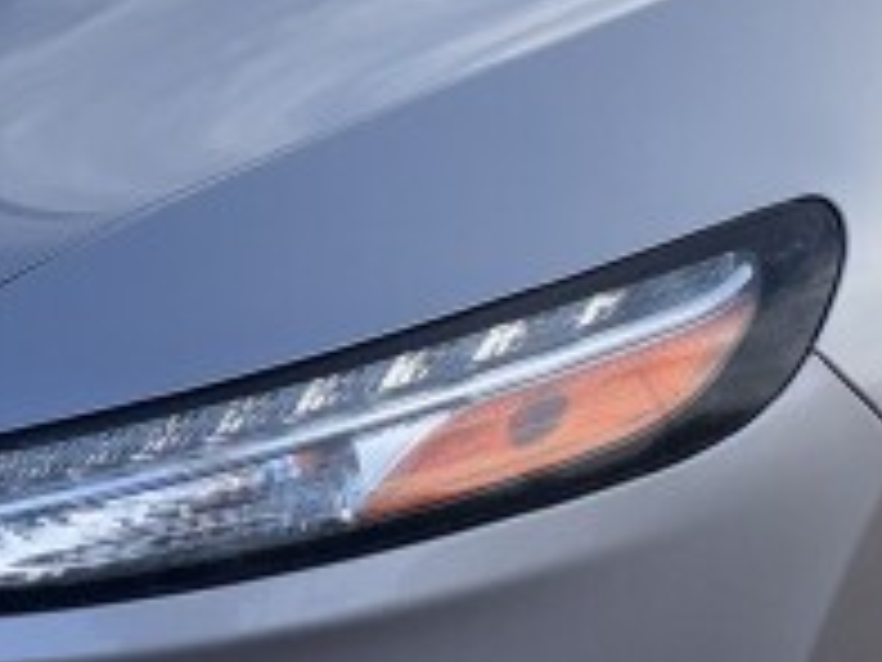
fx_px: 2497
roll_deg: -1.1
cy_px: 230
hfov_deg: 20.0
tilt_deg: -22.3
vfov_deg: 15.1
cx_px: 526
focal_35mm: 98
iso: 50
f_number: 1.78
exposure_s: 1/1304
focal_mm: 6.76
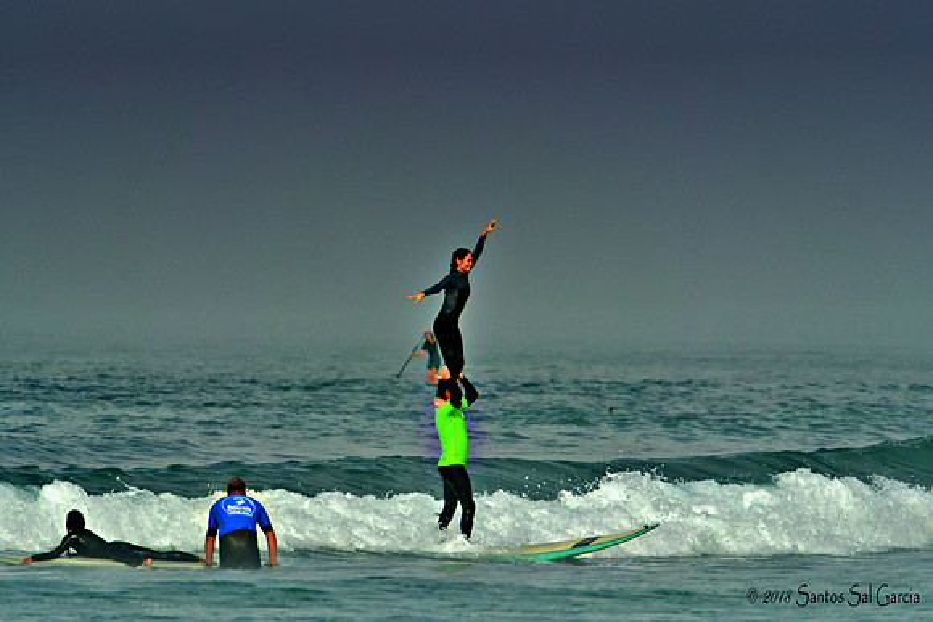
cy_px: 311
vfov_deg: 1.8
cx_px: 466
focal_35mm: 750
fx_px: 19441
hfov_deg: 2.7
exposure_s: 1/4000
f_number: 8
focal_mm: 500
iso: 400
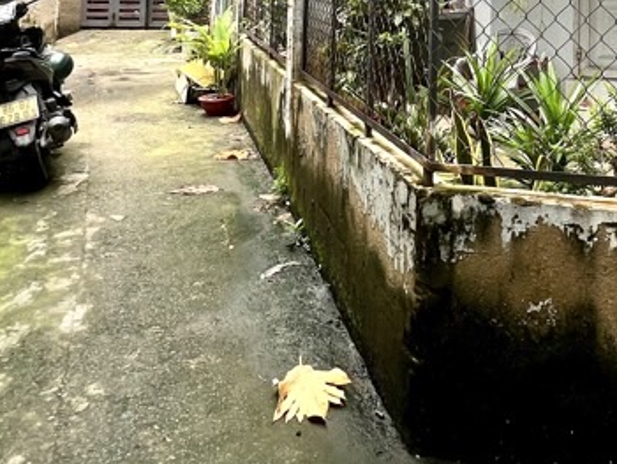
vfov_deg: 31.5
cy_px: -97
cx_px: 573
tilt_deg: +5.9
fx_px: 678
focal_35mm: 38
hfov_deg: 43.9
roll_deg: +0.7
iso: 32
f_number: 1.8
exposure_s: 1/221
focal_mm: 1.57
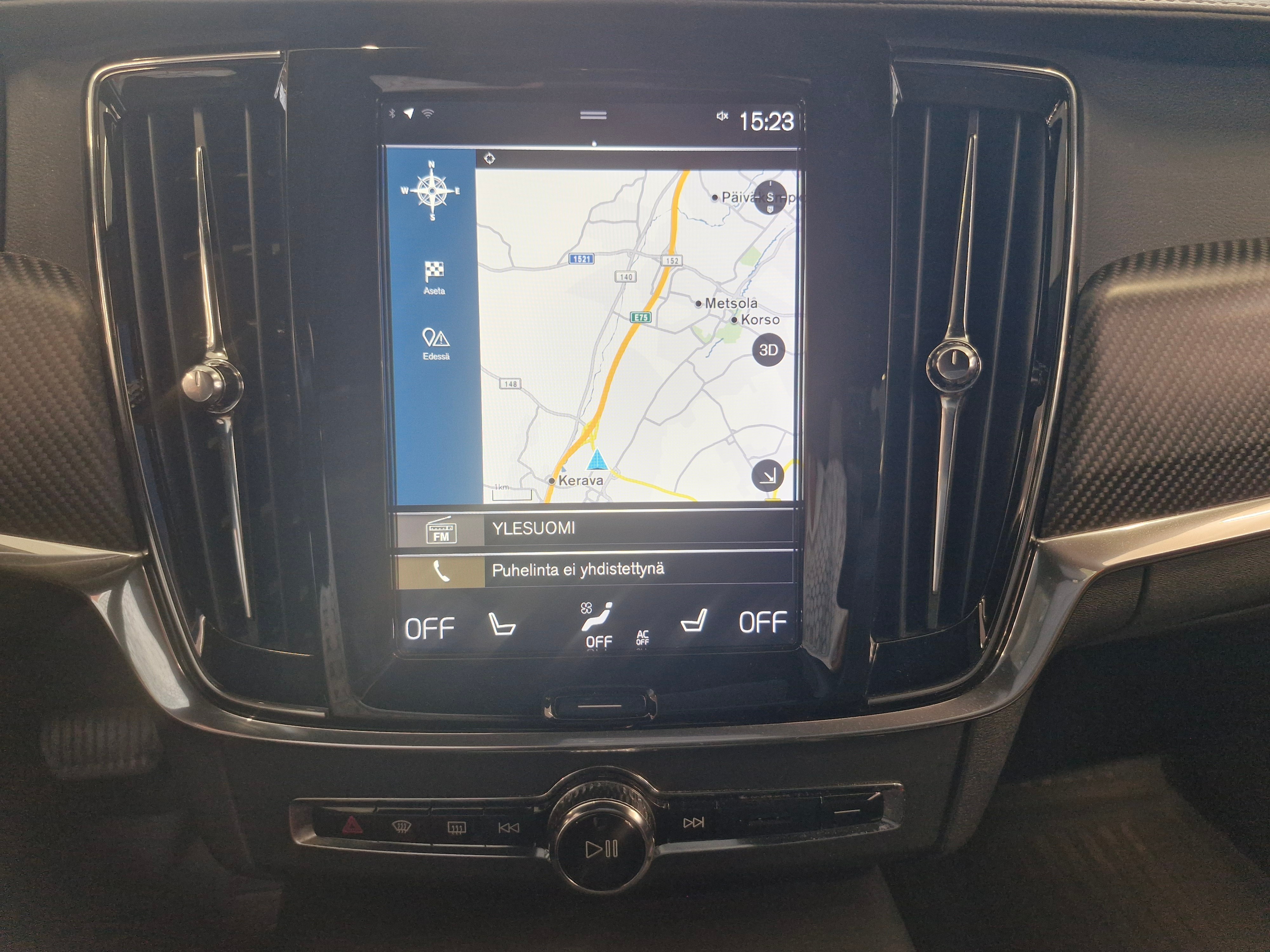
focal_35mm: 23
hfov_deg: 73.9
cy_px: 476
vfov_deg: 58.9
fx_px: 844
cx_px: 635
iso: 200
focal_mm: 5.54
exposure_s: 1/100
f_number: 1.8
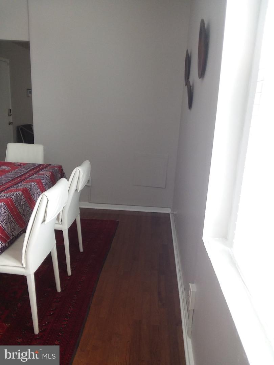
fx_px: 306
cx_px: 137
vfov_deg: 61.7
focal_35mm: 29
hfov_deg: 48.2
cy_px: 182
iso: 50
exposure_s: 1/40
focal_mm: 2.47
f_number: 1.9
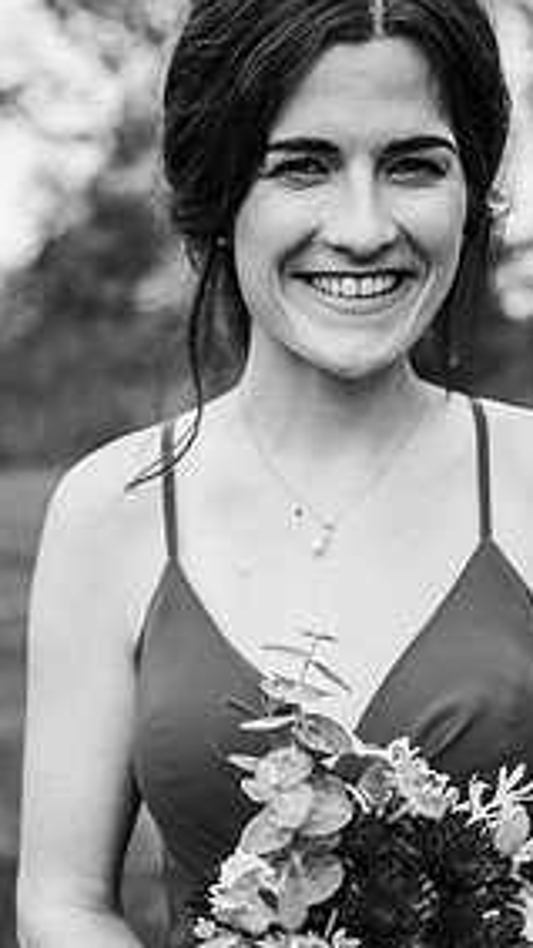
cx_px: 303
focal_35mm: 70
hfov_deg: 17.2
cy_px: 586
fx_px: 1760
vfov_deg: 30.1
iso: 200
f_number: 2.8
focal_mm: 42
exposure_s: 1/1000
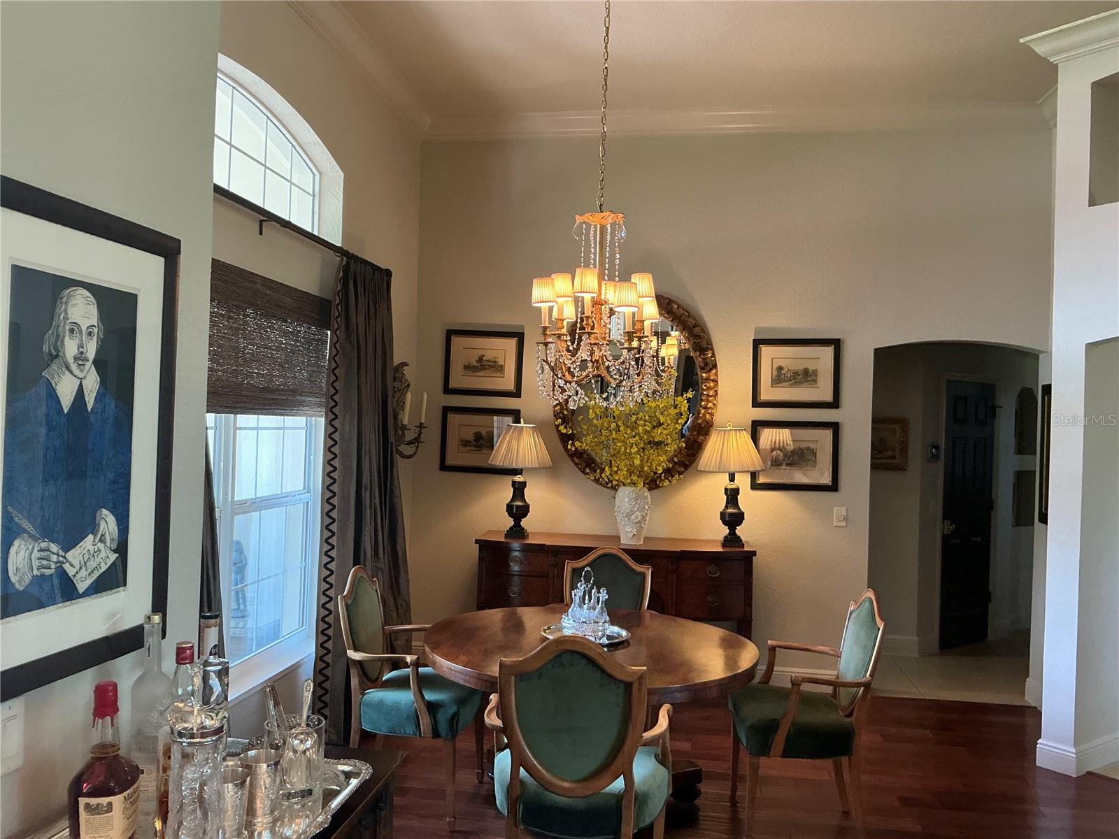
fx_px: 905
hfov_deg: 63.4
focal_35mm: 28
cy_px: 420
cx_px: 560
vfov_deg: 49.7
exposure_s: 1/60
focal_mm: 3
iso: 160
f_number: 1.8
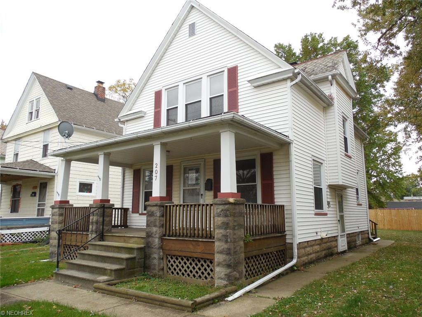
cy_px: 158
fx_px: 305
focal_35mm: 25
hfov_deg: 69.4
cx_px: 211
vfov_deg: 54.9
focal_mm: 4.5
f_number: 3.3
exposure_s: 1/250
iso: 125
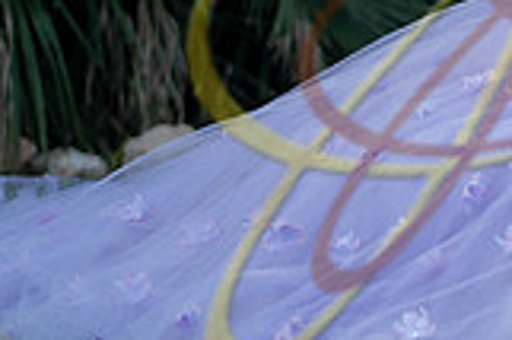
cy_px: 75
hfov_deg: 6.6
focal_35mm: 306
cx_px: 798
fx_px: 4348
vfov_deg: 4.5
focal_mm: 85
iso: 125
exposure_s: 1/2000
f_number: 1.8
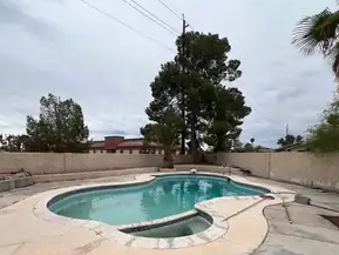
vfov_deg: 69.7
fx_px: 176
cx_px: 162
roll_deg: -1.0
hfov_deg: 87.7
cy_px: 169
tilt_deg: -4.3
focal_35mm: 18
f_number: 1.8
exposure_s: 1/723
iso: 32
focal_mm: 1.57
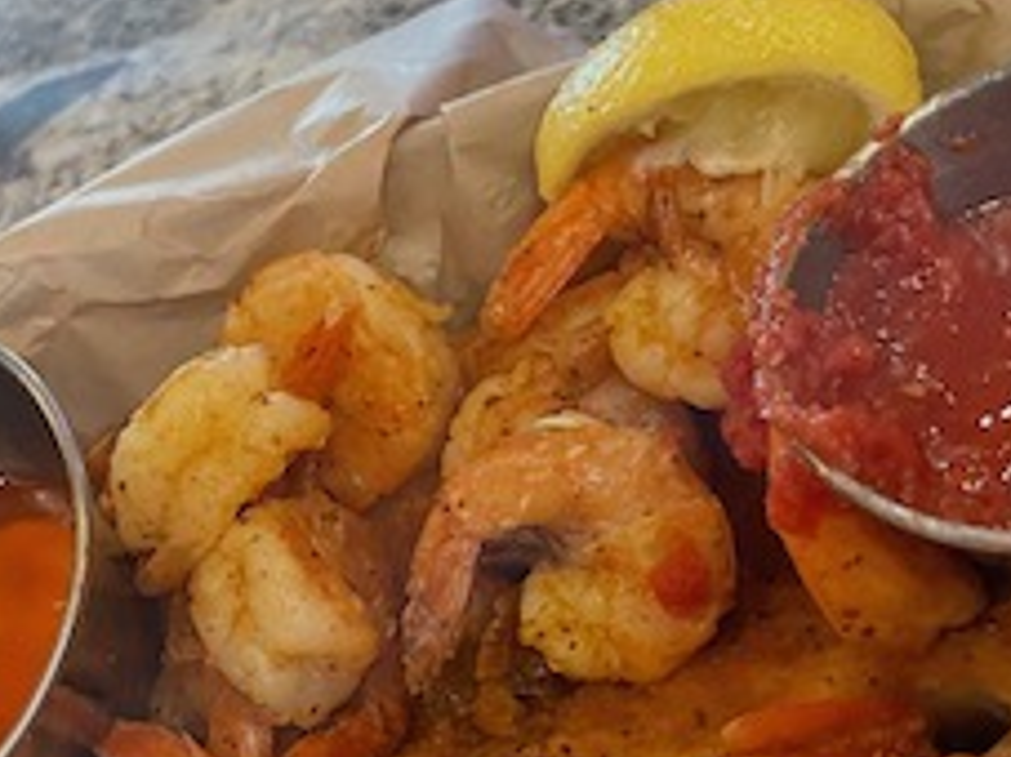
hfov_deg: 42.8
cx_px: 405
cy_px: 530
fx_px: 1284
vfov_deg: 32.5
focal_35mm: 44
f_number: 1.6
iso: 800
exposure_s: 1/30
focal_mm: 4.2
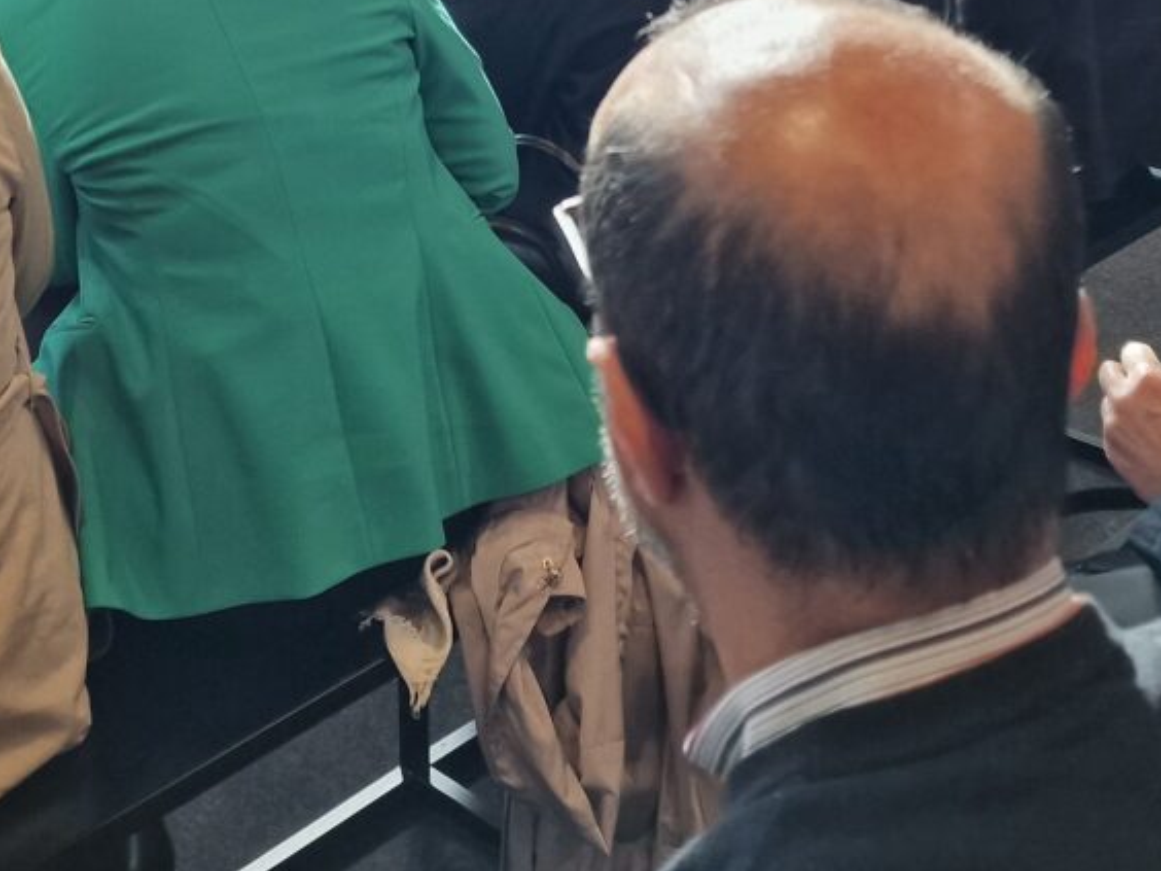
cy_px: -338
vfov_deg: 20.4
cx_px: 389
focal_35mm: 64
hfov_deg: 30.1
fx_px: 2147
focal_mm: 6.4
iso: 50
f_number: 1.8
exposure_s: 1/100
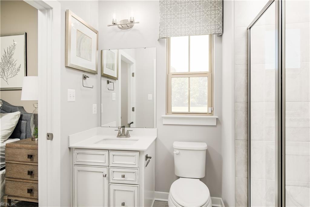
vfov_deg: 64.6
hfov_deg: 86.9
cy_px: 104
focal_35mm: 19
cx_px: 155
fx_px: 164
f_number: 9
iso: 200
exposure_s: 1/200
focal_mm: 19
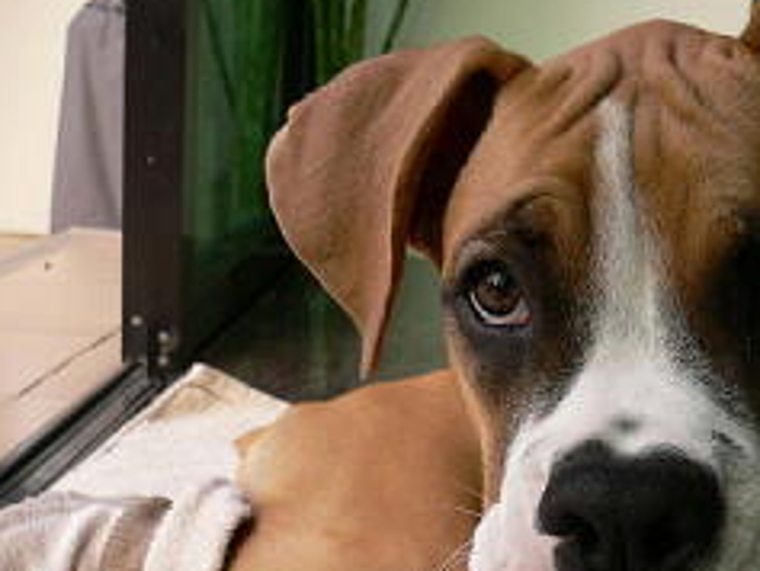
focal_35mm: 59
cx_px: 609
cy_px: 407
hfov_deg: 31.8
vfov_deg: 24.6
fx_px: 1296
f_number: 2.8
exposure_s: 1/100
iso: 64
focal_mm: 5.8
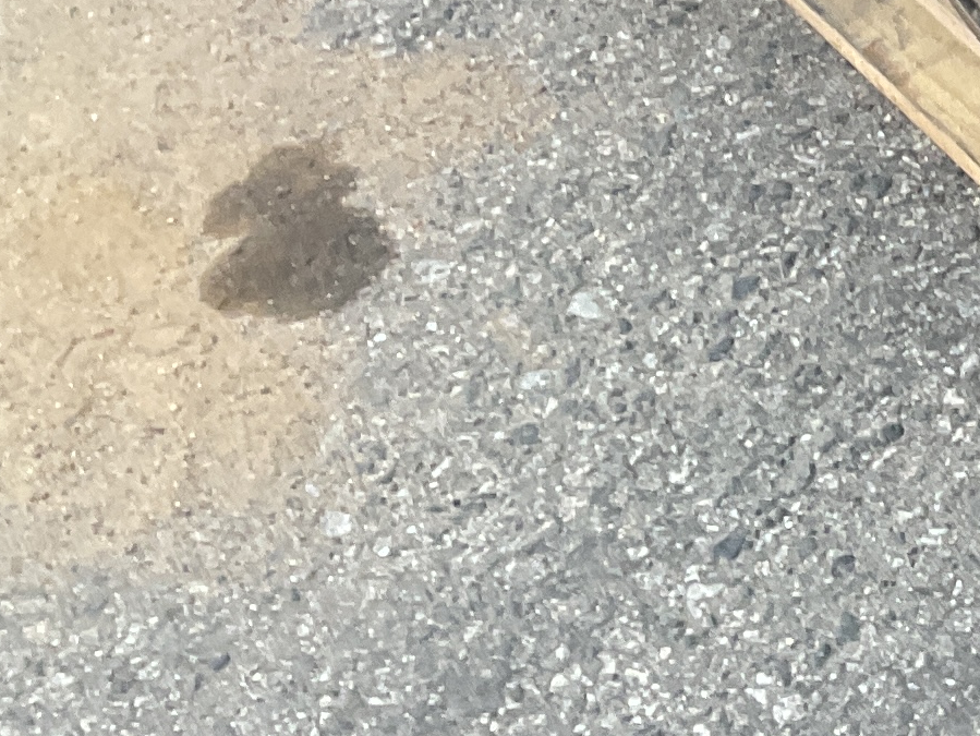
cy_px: -418
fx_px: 3682
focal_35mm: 130
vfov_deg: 10.9
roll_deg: -4.4
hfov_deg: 13.0
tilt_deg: -40.3
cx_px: 2029
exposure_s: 1/122
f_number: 1.8
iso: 40
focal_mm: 3
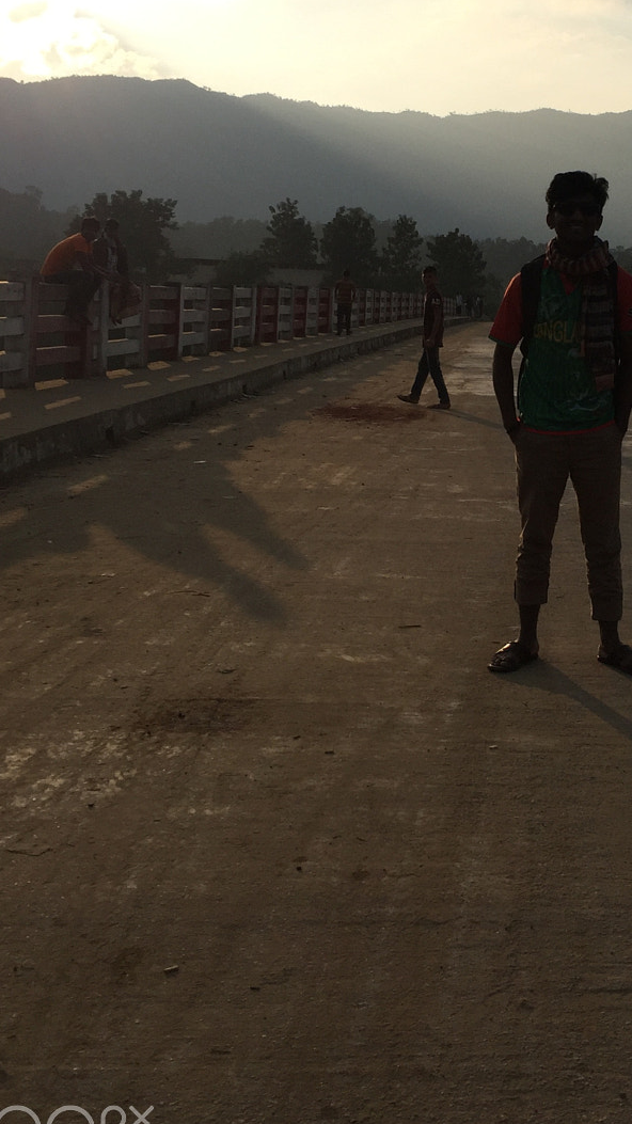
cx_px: 530
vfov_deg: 42.6
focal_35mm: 48
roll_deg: -2.5
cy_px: 416
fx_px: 1431
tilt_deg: -1.9
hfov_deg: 24.4
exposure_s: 1/3597
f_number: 2.2
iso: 32
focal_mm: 4.15
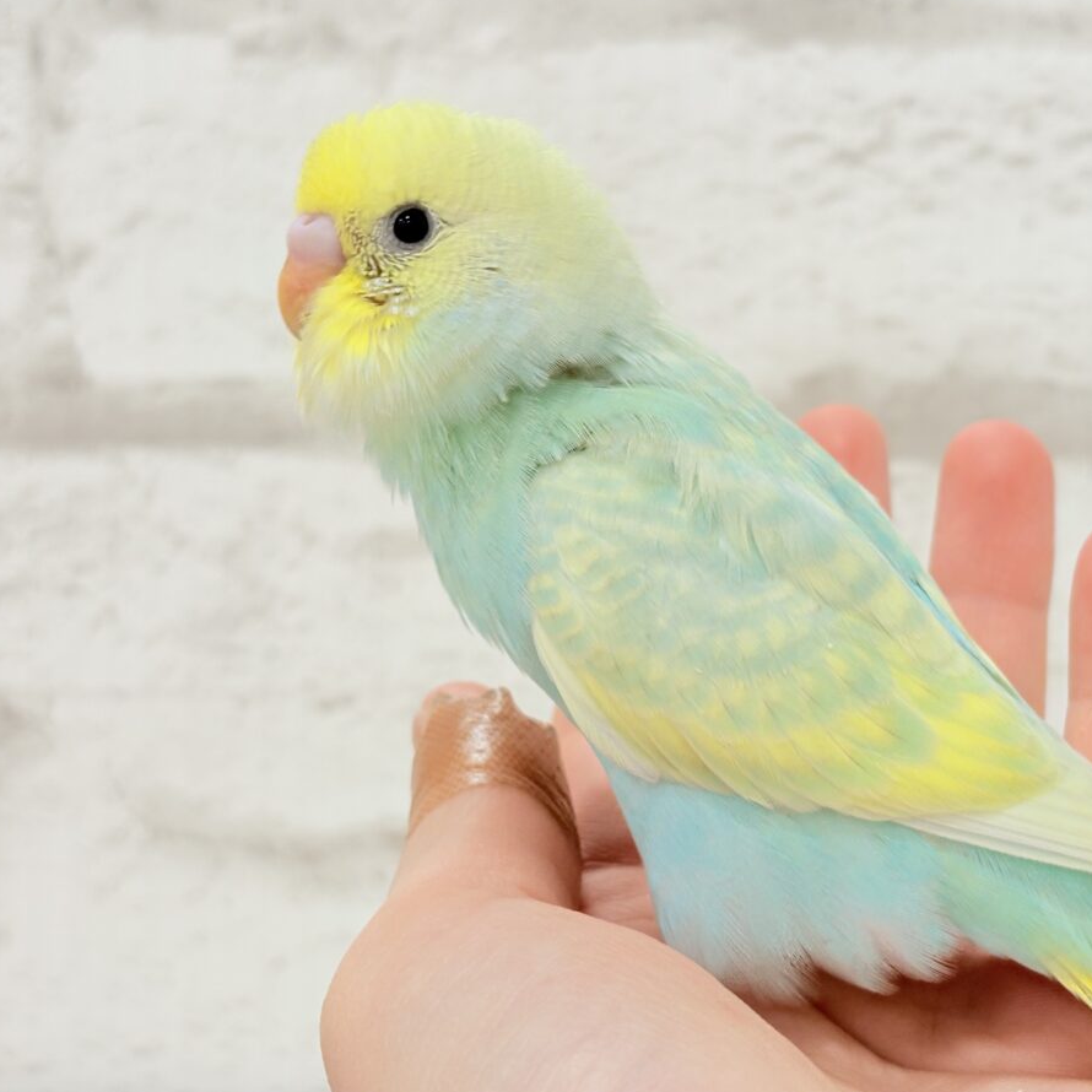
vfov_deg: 27.7
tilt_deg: -0.3
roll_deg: +1.3
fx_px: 2213
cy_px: 544
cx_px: 704
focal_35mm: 62
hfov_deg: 27.6
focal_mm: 5.96
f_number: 1.6
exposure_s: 1/50
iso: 32
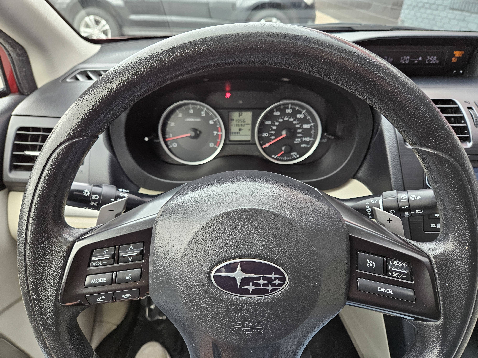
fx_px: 318
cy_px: 179
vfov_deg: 58.9
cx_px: 239
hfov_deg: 73.9
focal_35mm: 23
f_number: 1.8
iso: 160
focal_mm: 5.4
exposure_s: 1/180
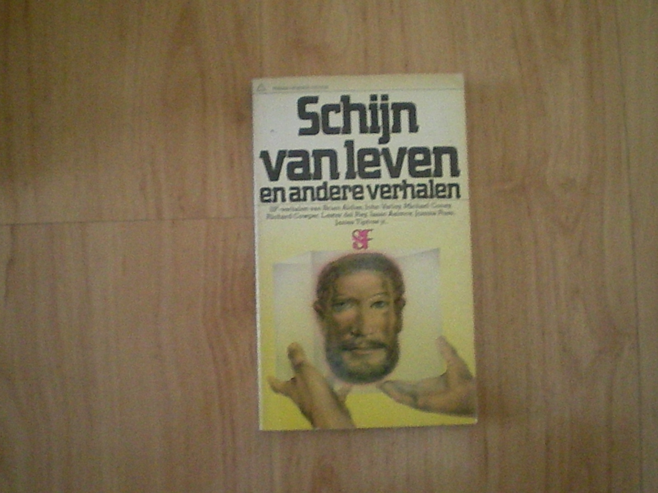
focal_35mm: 38
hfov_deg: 49.0
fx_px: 722
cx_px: 329
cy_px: 246
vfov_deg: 37.7
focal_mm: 6.3
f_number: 3.1
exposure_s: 1/100
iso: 1224
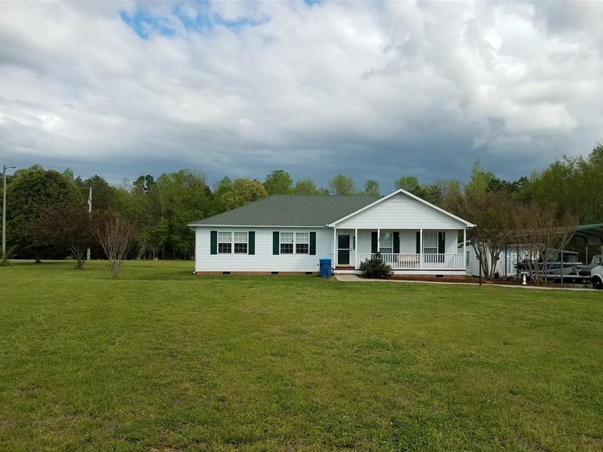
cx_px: 316
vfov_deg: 49.7
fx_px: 488
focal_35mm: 28
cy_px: 243
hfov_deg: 63.4
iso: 40
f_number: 1.7
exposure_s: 1/1888
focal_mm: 4.2
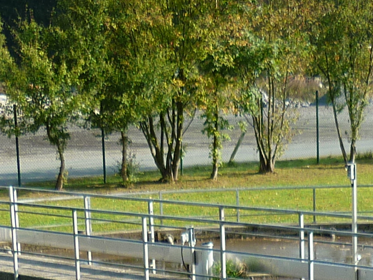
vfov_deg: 9.9
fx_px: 1509
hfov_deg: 14.1
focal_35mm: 140
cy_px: 529
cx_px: 251
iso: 80
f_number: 2.8
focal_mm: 5.5
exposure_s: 1/500
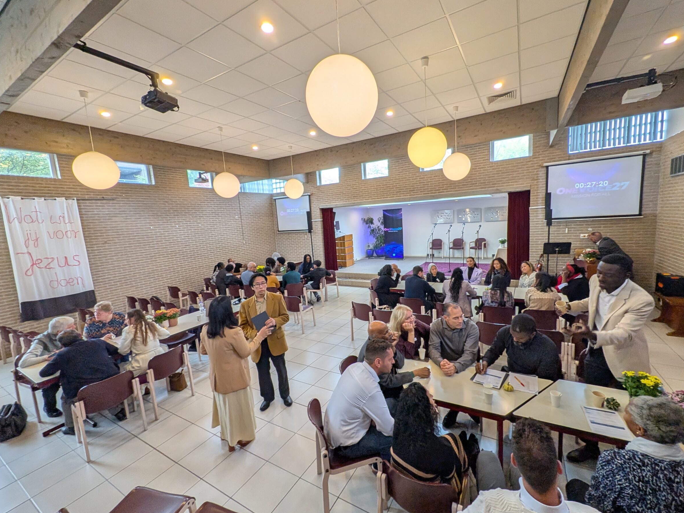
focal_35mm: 14
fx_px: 277
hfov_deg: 102.0
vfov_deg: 85.7
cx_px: 352
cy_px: 258
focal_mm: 1.54
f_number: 2.2
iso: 55
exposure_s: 1/33.1
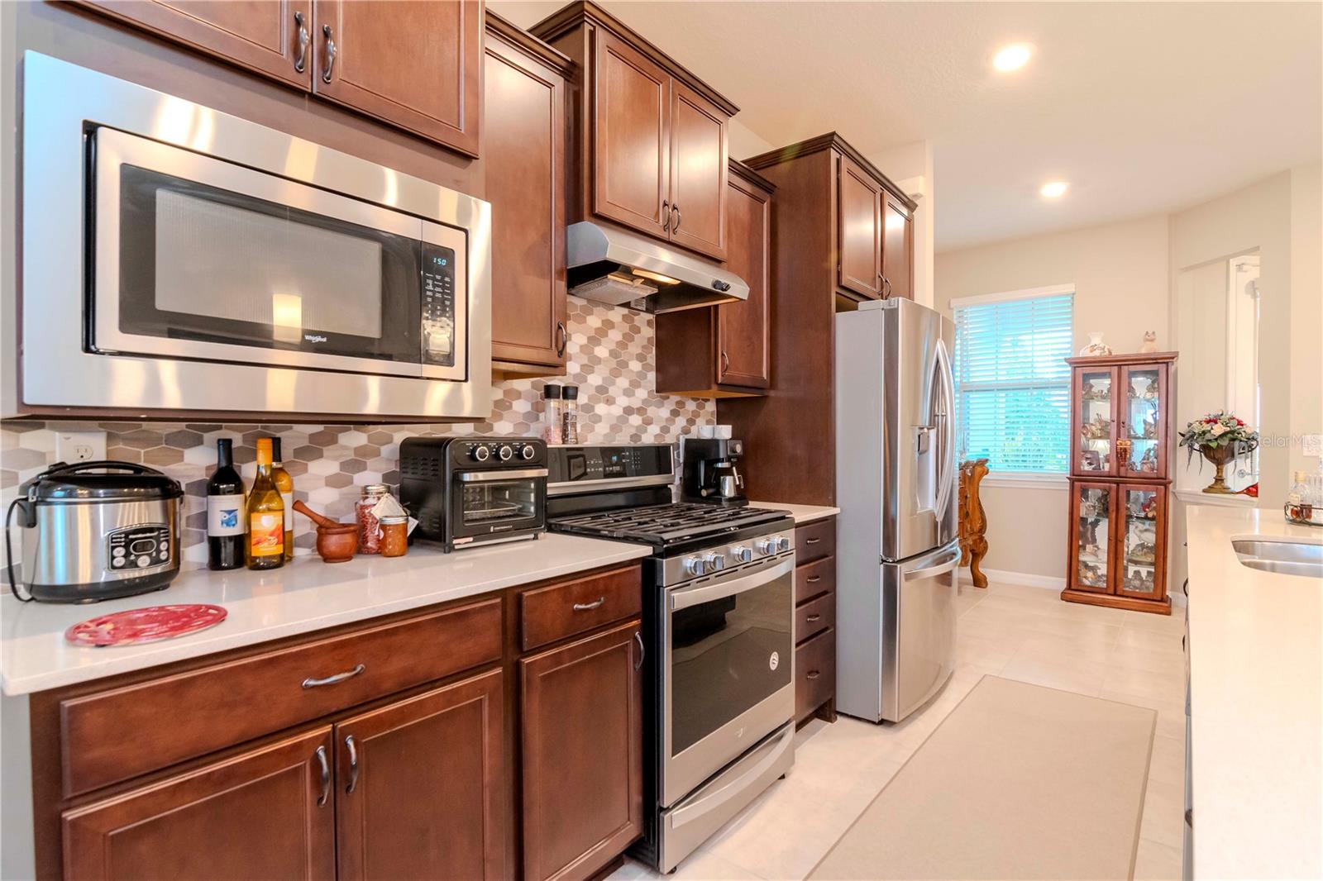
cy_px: 440
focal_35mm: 16
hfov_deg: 95.0
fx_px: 606
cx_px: 662
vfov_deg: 72.0
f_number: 7.1
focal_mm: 11
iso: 800
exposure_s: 1/13
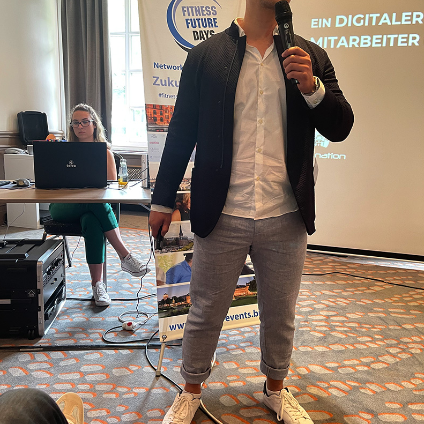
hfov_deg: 52.5
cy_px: 187
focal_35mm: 31
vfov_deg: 52.4
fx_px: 430
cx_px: 212
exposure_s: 1/50
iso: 200
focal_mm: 5.1
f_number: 1.6
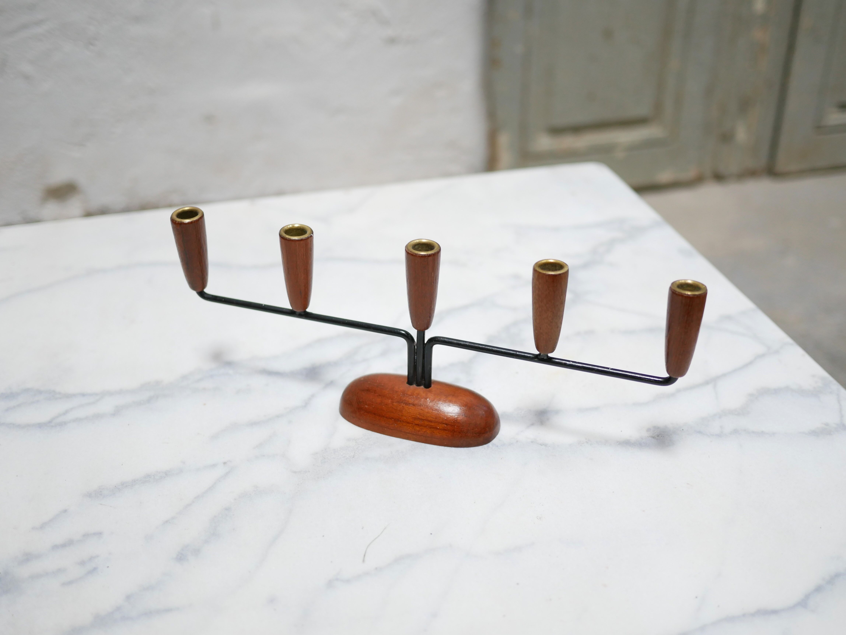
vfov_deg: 36.0
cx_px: 423
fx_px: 978
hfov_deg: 46.8
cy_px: 318
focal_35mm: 40
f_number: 1.7
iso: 500
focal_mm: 20
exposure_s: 1/60
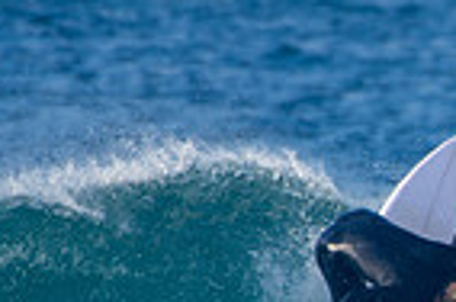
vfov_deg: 0.4
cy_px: 336
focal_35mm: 3224
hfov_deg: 0.6
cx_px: 883
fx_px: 40746
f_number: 5.6
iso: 220
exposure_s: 1/640
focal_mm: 500
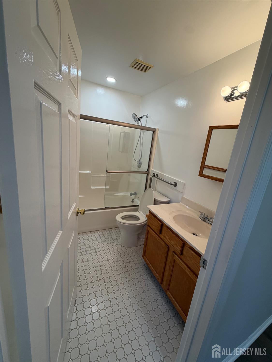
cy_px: 181
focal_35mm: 14
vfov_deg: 102.0
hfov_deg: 85.7
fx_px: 147
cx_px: 136
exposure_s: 1/120
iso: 100
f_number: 2.2
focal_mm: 2.22
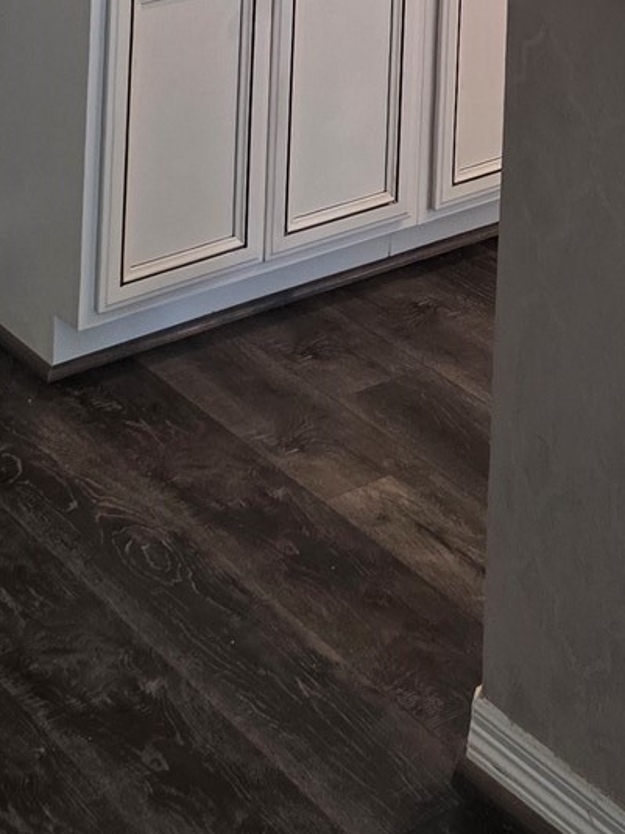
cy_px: -677
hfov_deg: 16.4
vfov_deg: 17.8
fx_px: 2119
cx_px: 637
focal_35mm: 88
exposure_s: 1/120
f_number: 1.7
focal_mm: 6.25
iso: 200
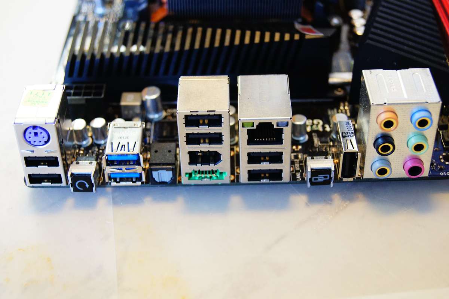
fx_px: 748
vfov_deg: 22.6
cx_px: 224
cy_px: 150
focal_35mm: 60
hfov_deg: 33.4
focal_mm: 40
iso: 800
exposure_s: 1/30
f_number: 5.6
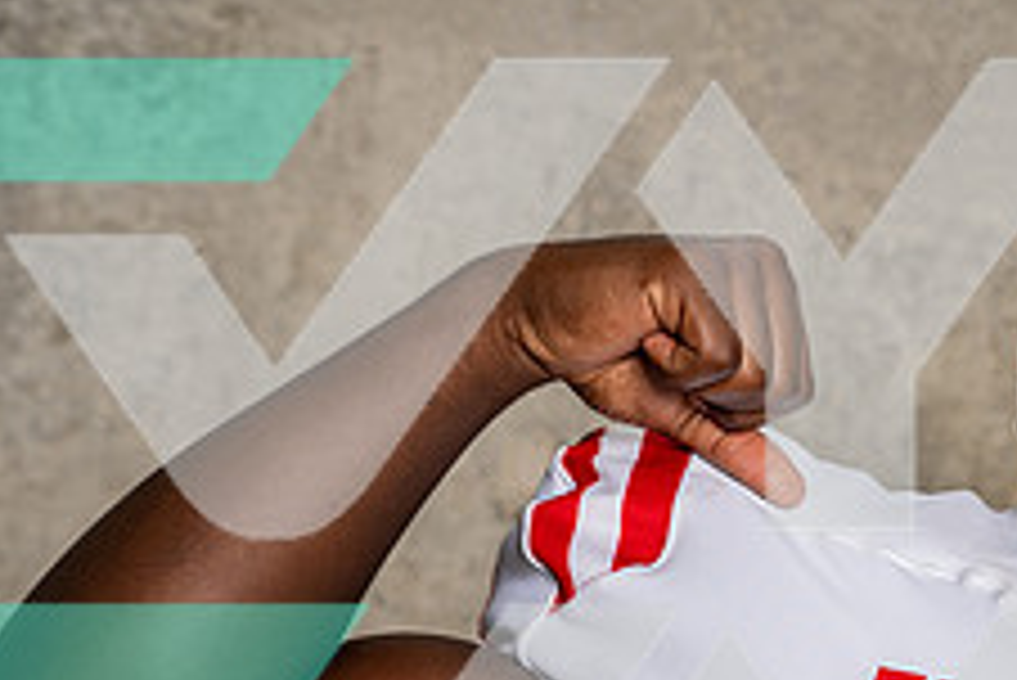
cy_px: 844
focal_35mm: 167
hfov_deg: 12.1
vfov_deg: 8.1
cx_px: 1044
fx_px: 4721
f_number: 5.6
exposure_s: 1/200
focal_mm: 65
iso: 100
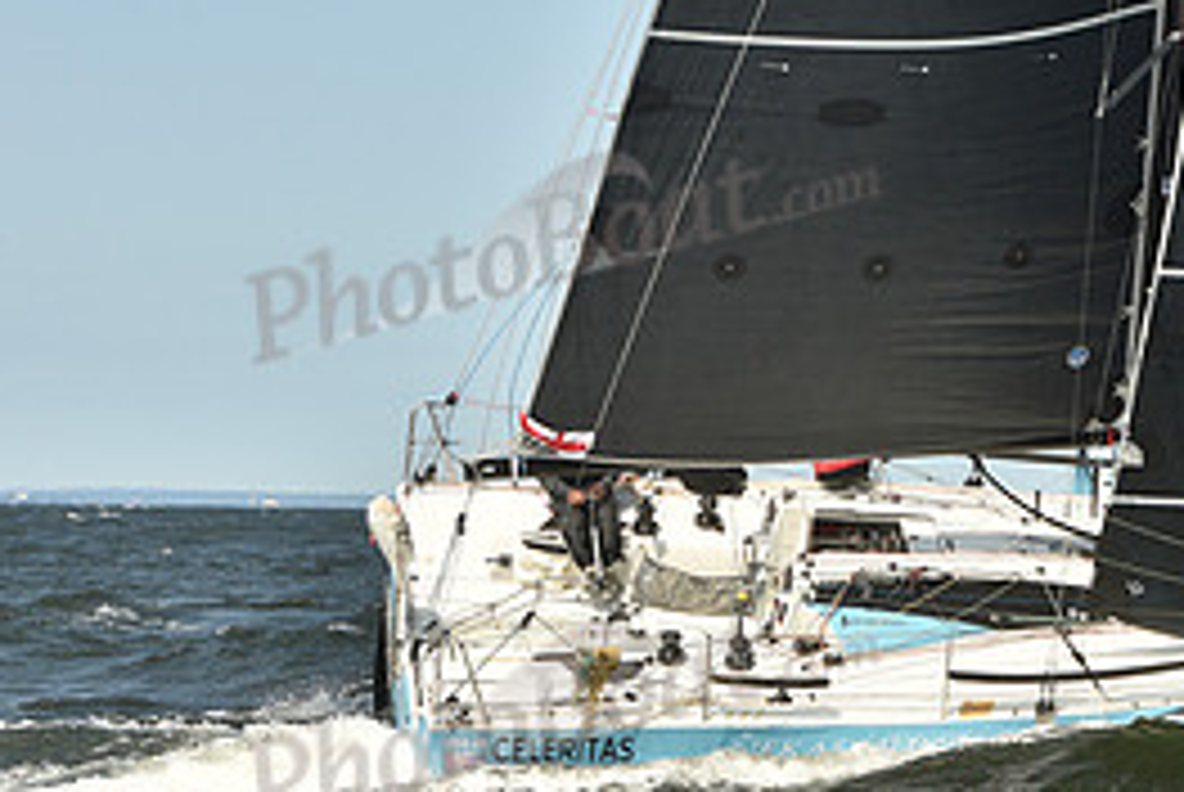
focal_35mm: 172
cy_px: 416
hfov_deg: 11.8
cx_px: 1116
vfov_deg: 8.0
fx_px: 5663
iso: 250
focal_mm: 78
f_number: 8
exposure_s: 1/800
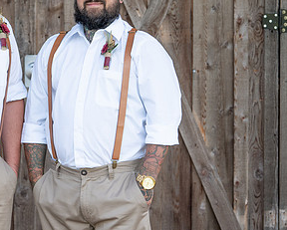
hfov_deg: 9.3
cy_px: 65
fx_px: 1760
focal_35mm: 207
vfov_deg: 7.5
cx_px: 57
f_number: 4
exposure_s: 1/250
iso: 125
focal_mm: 100
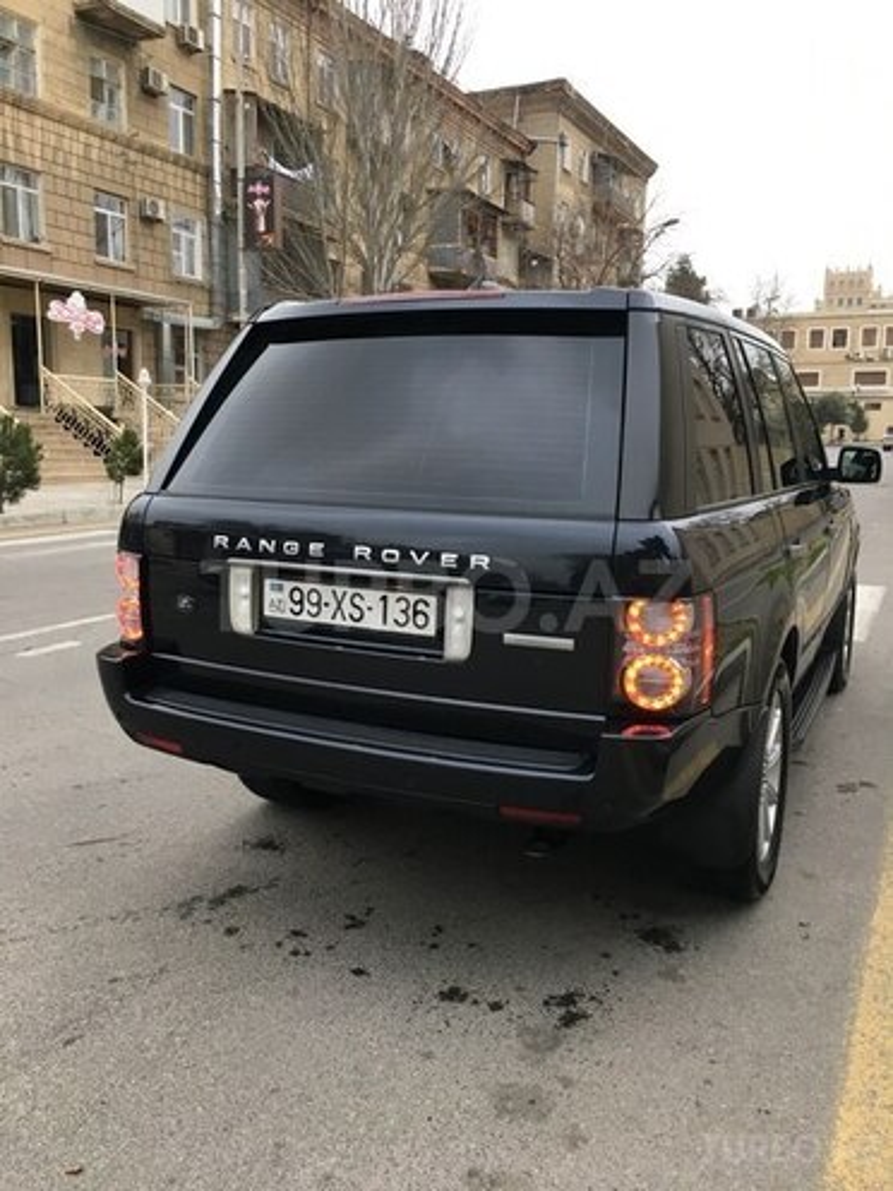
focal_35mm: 29
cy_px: 596
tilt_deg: -9.2
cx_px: 446
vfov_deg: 61.7
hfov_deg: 48.2
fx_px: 997
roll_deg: -0.6
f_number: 2.2
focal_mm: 4.15
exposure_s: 1/33
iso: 25
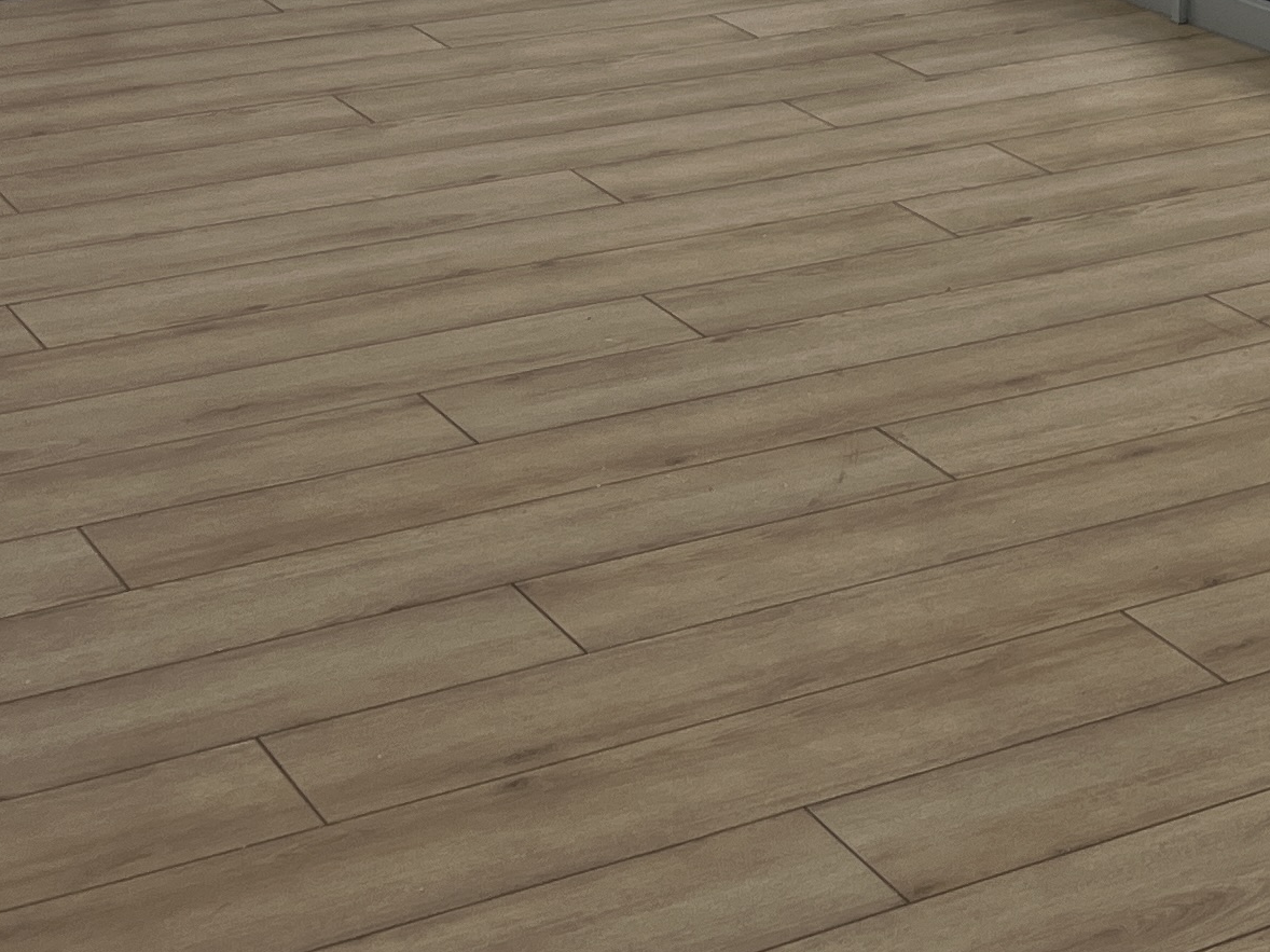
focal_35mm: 89
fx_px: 3265
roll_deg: -2.1
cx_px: 1704
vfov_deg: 15.5
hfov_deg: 20.0
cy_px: -414
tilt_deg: -6.2
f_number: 1.6
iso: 50
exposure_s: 1/175
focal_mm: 5.1
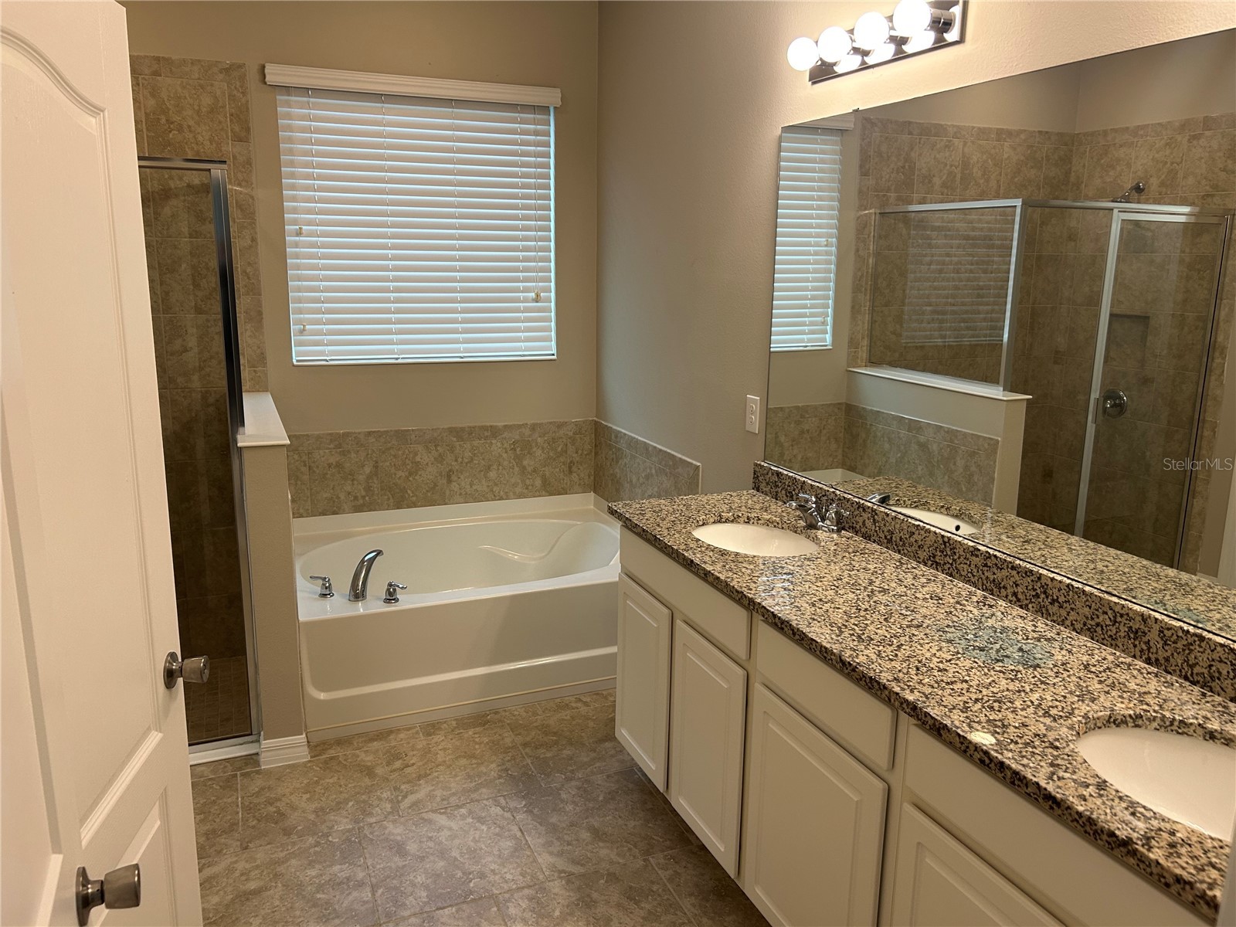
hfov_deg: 67.3
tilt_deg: -12.8
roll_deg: -0.4
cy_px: 464
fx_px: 928
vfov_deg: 53.1
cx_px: 618
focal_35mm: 26
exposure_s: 1/120
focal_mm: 5.7
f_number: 1.5
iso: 125
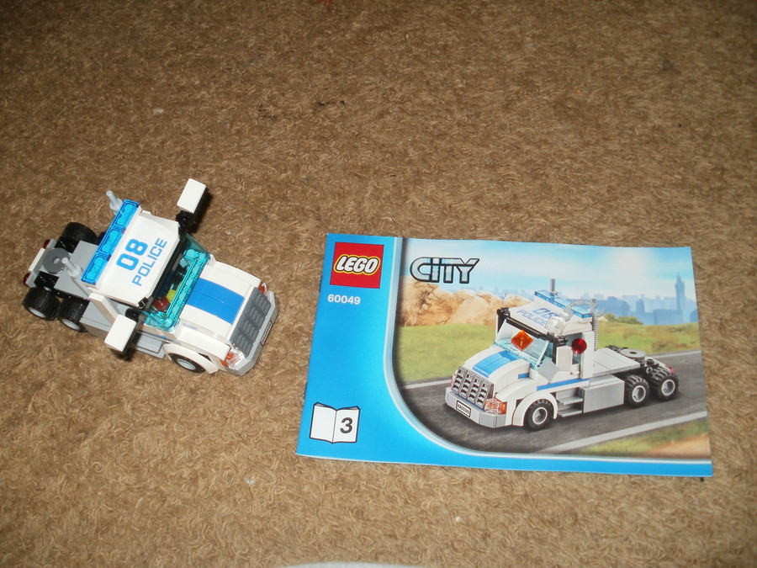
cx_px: 378
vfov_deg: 39.7
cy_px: 284
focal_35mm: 36
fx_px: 787
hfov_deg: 51.4
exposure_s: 1/30
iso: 125
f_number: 3.5
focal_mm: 6.3
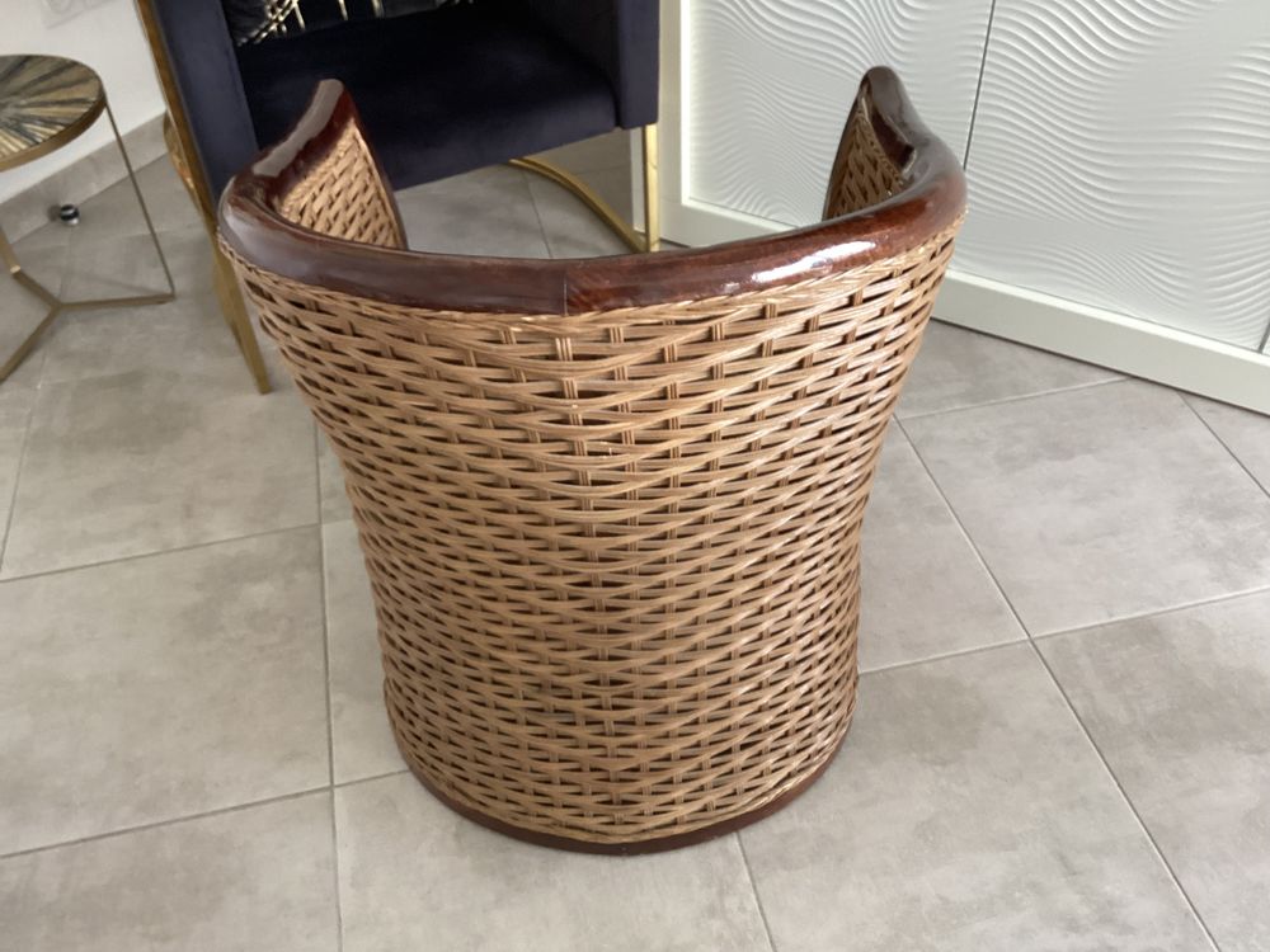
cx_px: 635
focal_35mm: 31
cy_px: 476
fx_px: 1137
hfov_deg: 58.4
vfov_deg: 45.4
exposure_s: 1/60
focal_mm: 3.3
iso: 200
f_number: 2.4
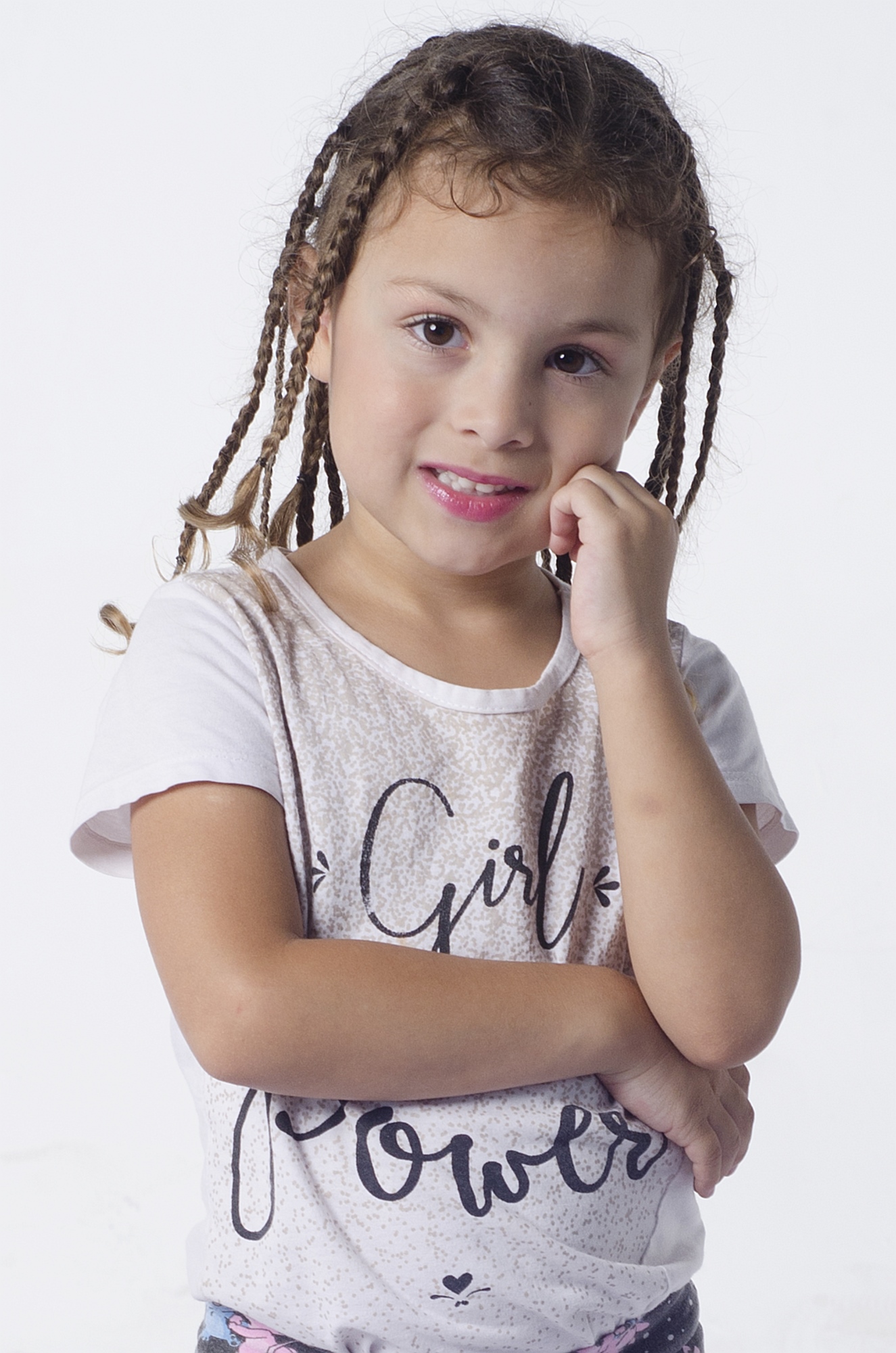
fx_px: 2812
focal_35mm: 75
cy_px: 676
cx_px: 448
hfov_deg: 18.1
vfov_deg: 27.0
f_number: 6.3
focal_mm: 50
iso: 100
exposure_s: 1/125
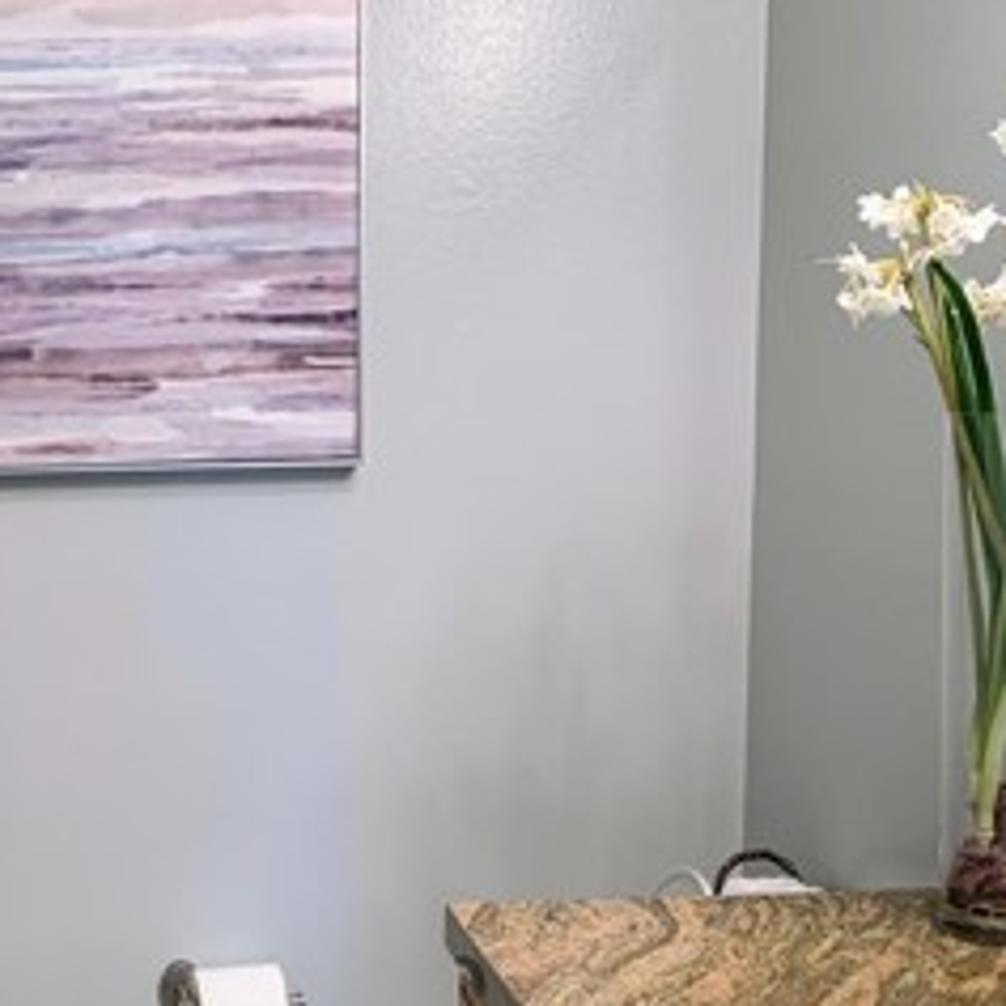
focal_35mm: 62
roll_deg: +1.3
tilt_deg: -8.2
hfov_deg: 26.8
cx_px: 115
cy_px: 683
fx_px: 2039
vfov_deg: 27.5
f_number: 1.8
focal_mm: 4.25
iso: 125
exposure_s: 1/60
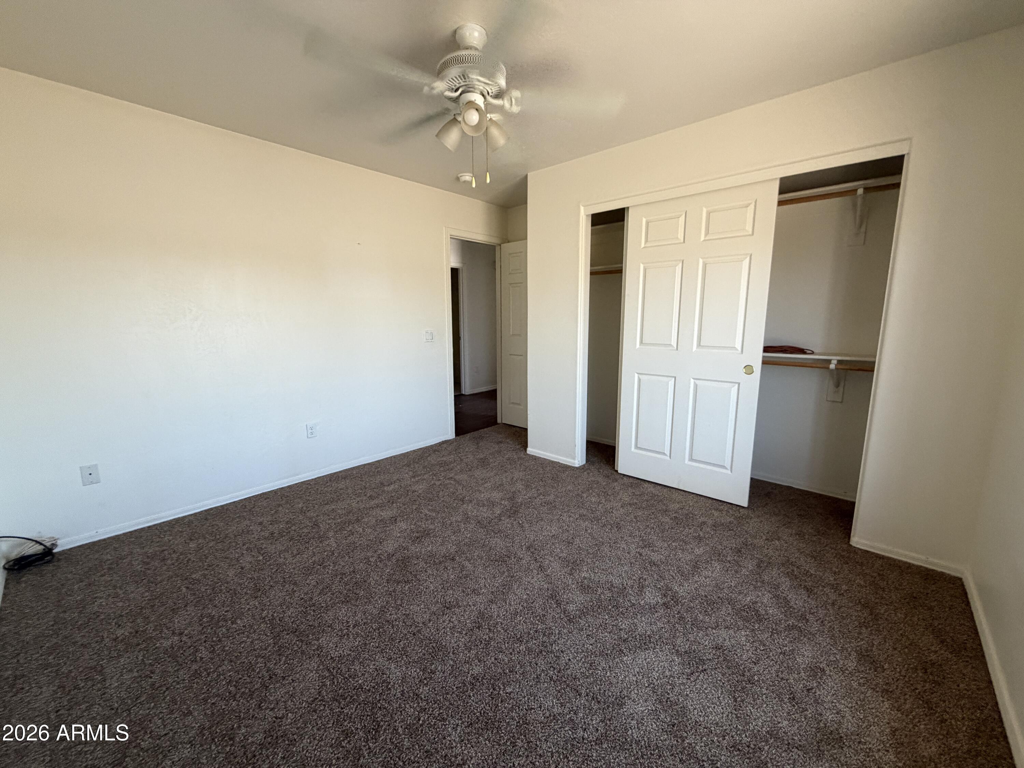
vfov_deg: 85.7
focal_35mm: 14
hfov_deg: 102.1
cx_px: 512
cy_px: 384
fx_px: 414
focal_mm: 2.22
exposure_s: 1/68
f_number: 2.2
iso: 320
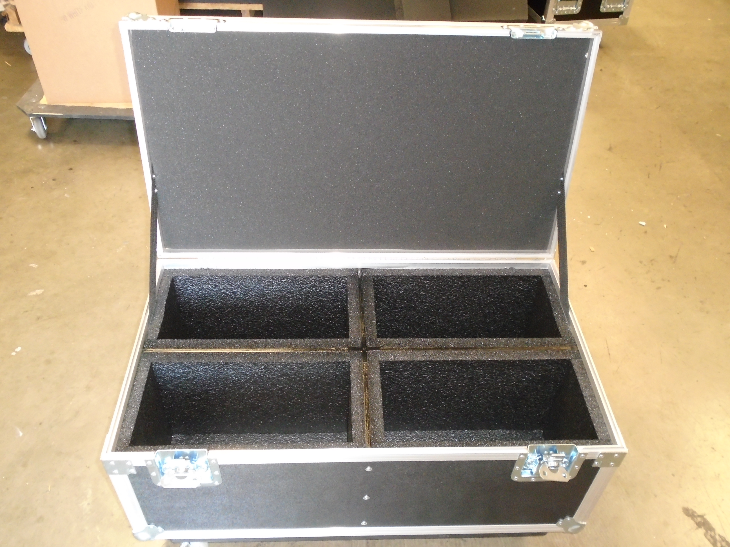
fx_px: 654
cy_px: 274
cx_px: 365
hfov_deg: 58.4
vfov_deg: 45.4
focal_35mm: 31
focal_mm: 5.5
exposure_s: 1/40
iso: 500
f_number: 3.5
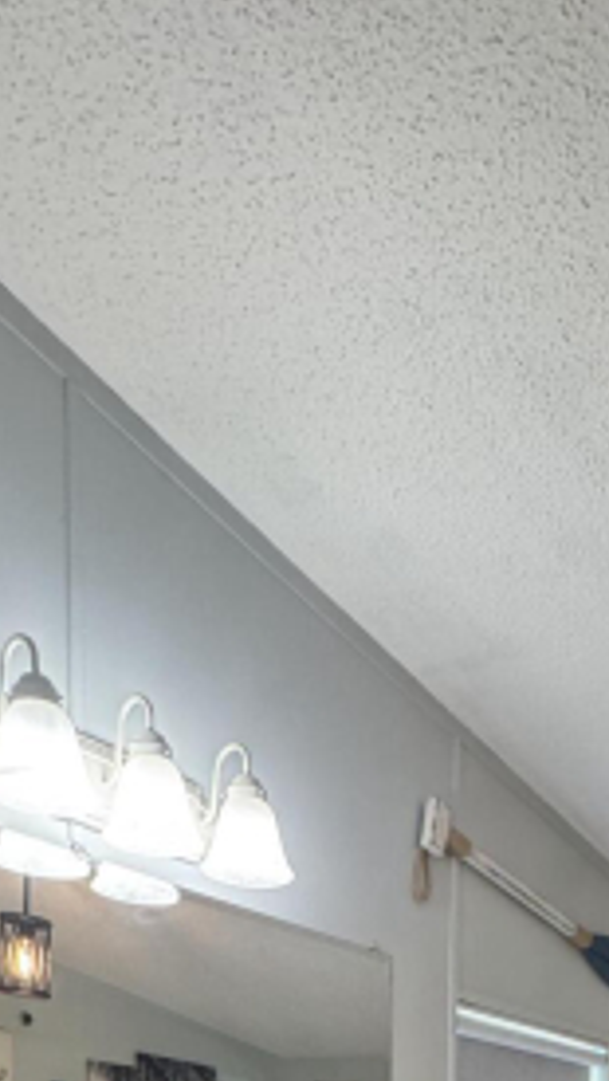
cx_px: 523
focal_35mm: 37
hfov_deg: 30.9
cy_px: 1299
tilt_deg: -5.7
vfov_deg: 39.1
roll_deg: -2.0
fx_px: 1061
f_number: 2.2
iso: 500
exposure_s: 1/60
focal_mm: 2.22
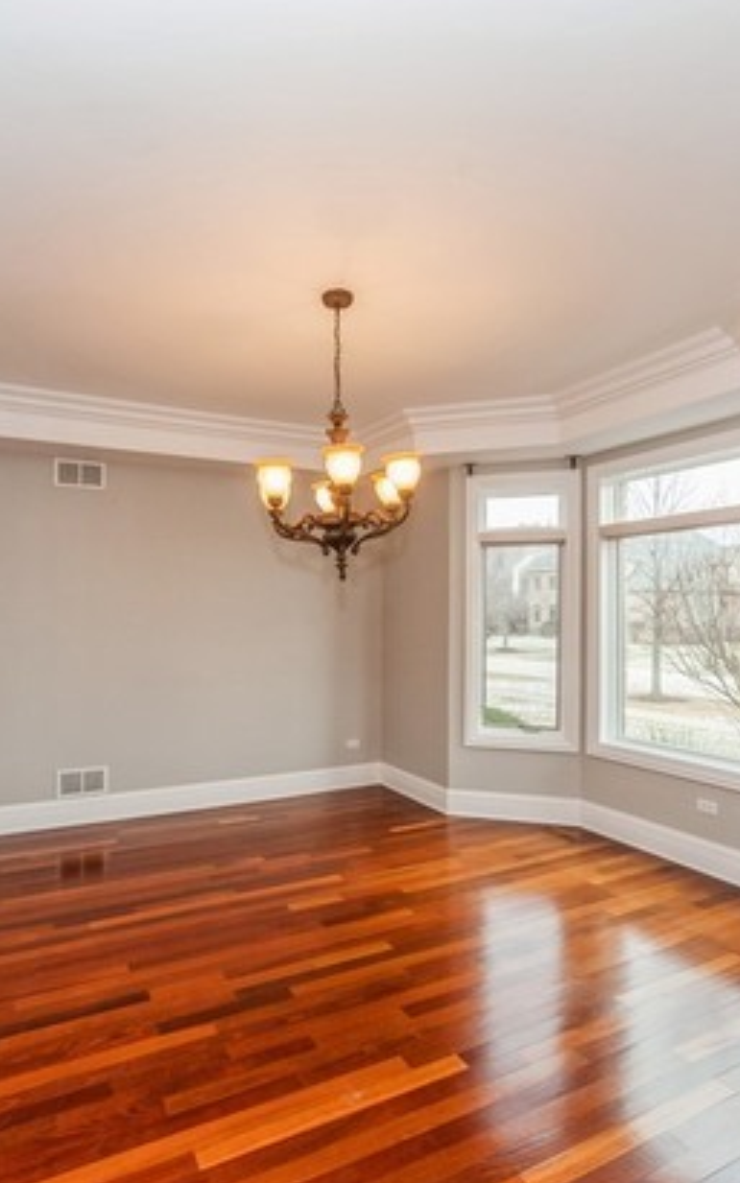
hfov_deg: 61.9
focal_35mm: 19
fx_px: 613
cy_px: 592
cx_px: 311
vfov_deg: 88.0
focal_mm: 12
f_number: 8
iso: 200
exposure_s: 1/15
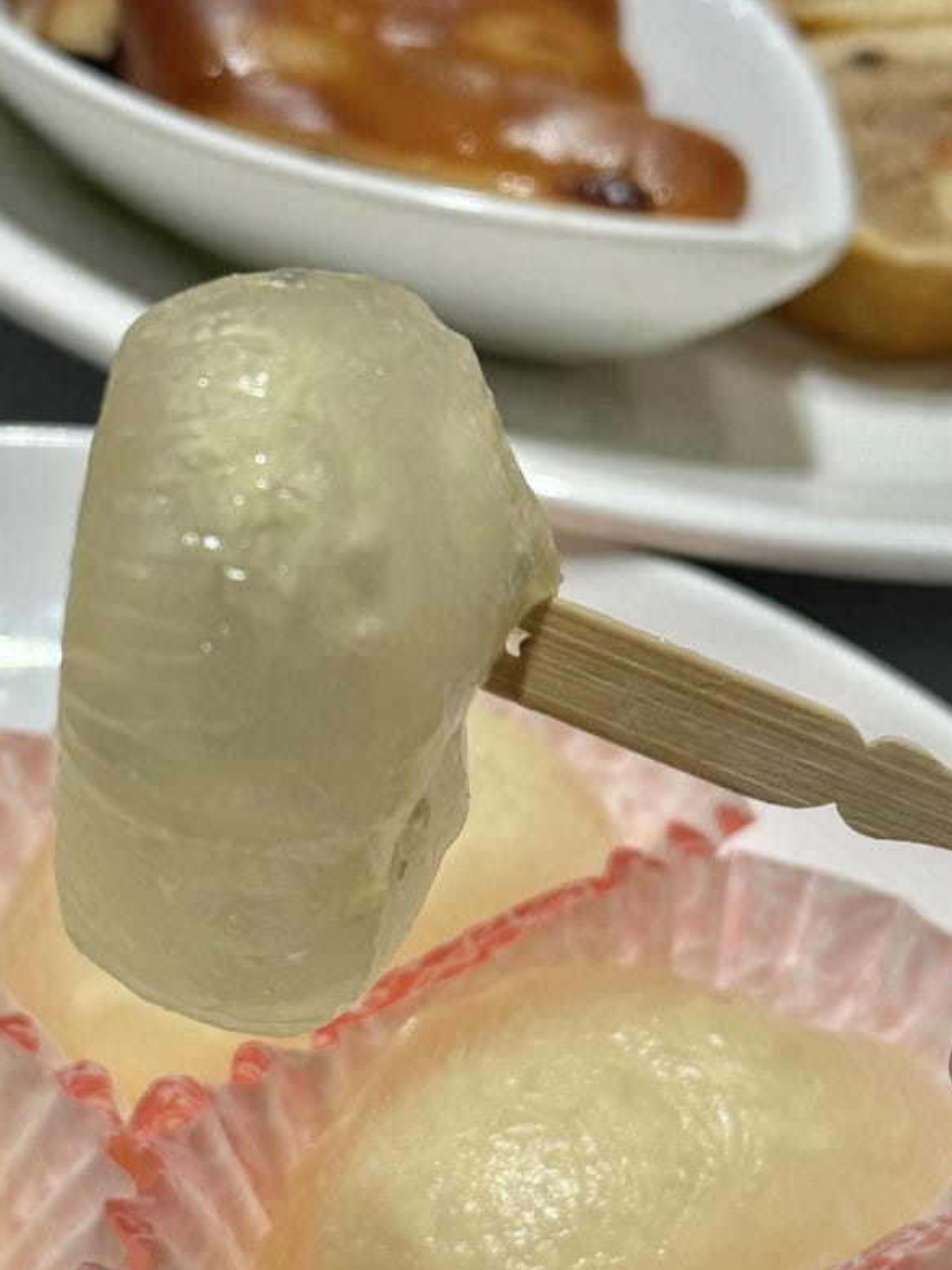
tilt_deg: -37.5
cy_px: 604
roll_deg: -4.7
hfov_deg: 15.0
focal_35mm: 98
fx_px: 3594
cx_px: 236
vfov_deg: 20.0
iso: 80
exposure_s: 1/122
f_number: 1.78
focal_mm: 6.76
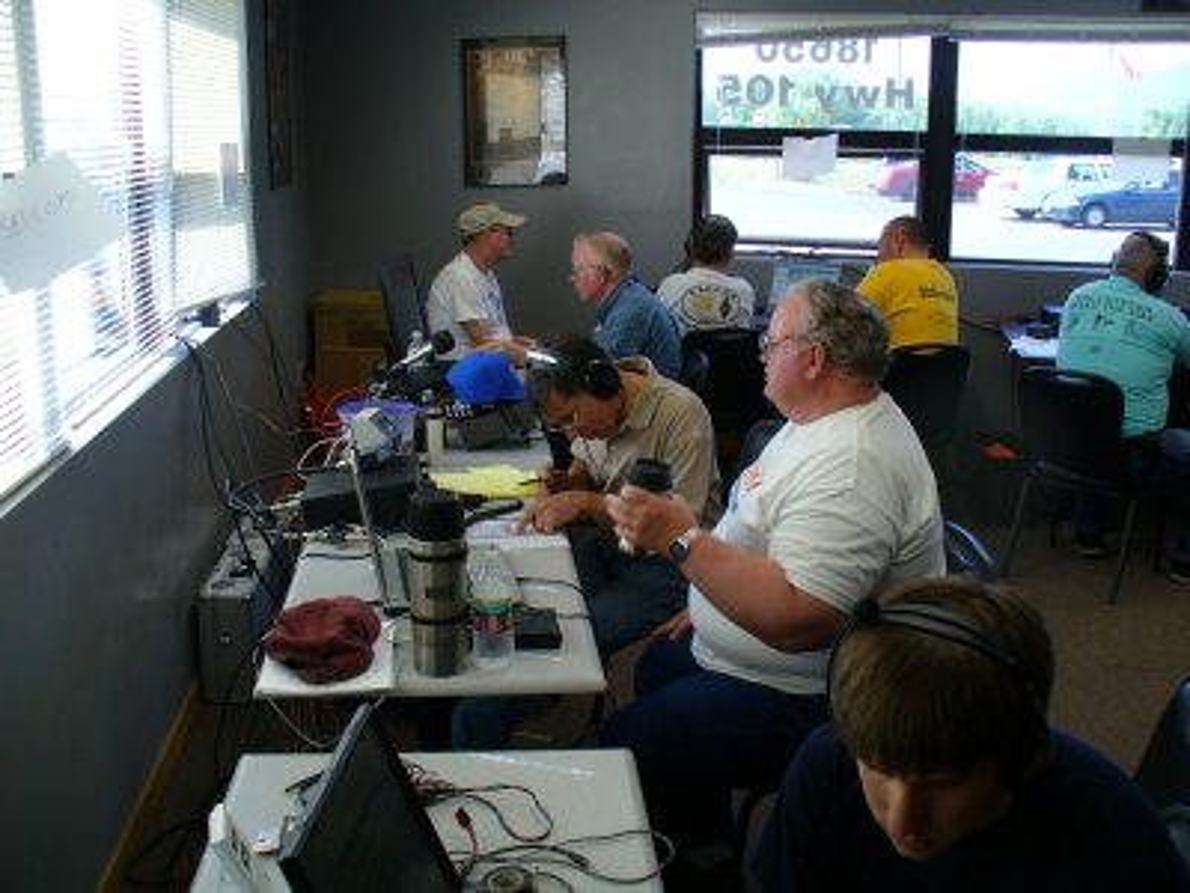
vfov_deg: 38.7
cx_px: 595
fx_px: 1272
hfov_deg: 50.1
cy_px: 446
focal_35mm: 37
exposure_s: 1/80
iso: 100
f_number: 2.8
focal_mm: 6.1
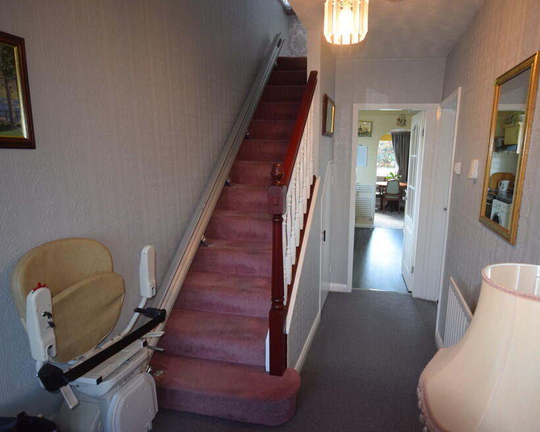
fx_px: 336
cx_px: 326
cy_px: 218
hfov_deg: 76.7
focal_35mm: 21
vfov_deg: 65.5
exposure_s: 1/80
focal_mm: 12
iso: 800
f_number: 4.5
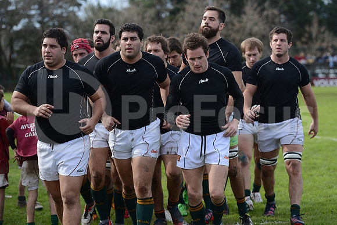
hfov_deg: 18.6
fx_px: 1030
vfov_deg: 12.5
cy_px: 112
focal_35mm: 110
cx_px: 168
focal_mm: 110
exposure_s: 1/2500
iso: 500
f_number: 4
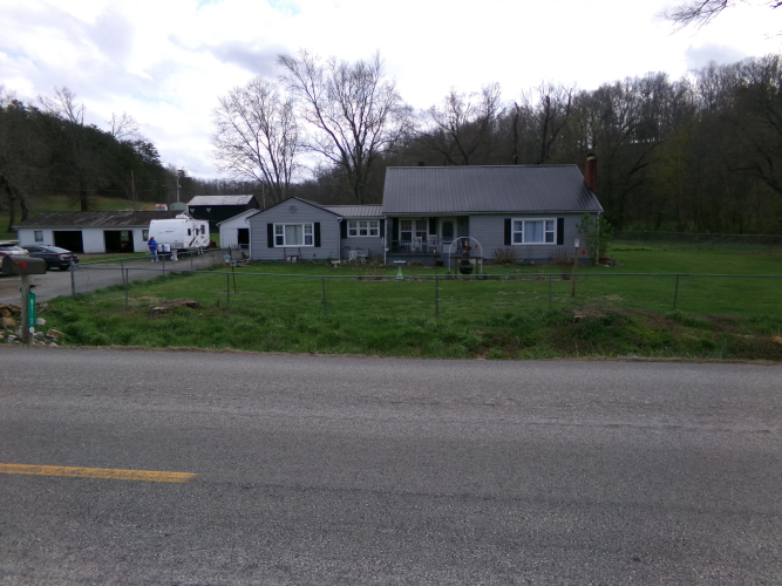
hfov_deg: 71.6
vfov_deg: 56.8
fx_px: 542
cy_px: 293
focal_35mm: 24
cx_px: 391
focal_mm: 4.3
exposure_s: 1/680
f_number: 3.7
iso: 100
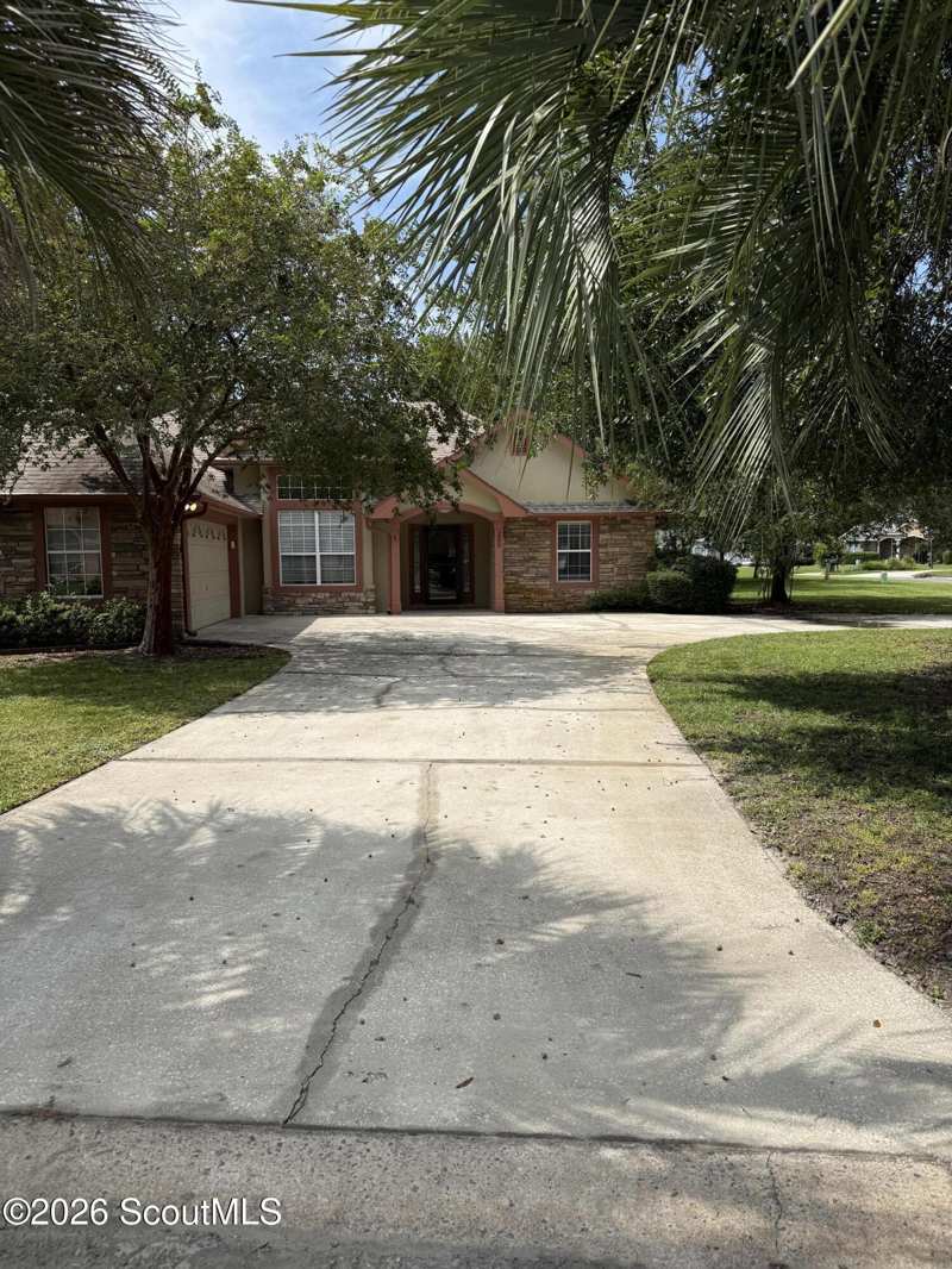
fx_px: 880
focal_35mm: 24
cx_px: 476
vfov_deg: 71.6
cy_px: 634
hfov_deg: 56.8
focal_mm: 6.76
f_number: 1.78
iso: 80
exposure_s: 1/4405
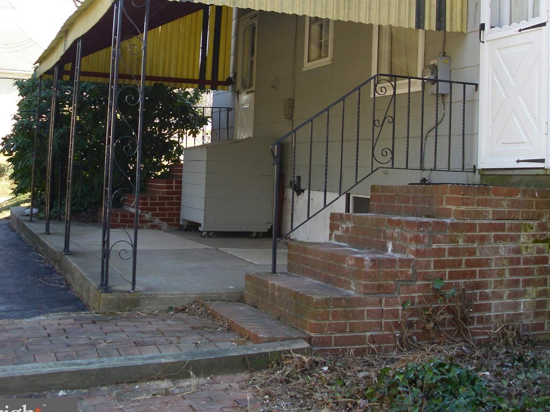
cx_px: 400
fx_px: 937
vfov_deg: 24.6
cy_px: 112
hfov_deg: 32.2
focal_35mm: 59
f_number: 3
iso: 50
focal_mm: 6.36
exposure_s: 1/98
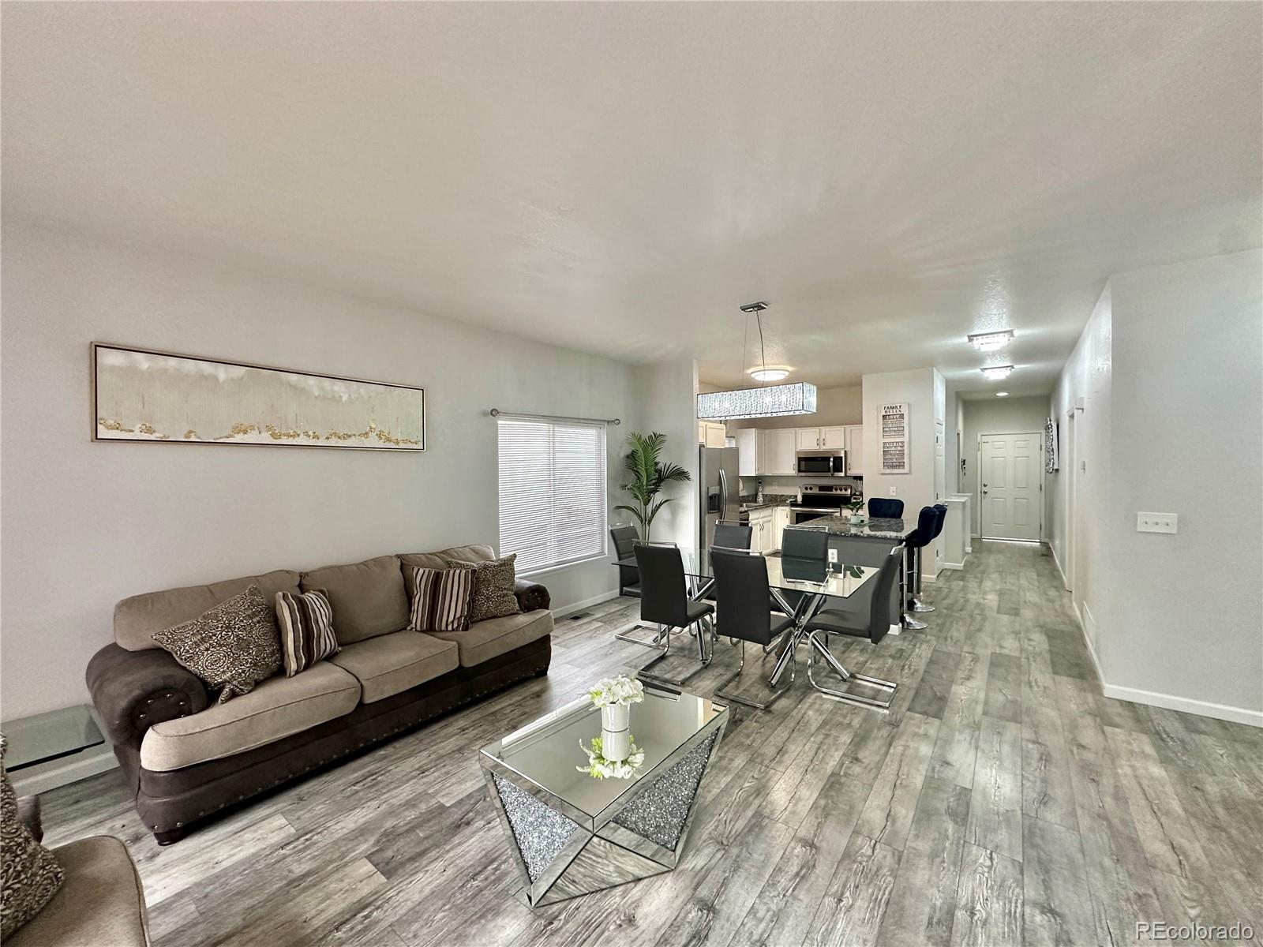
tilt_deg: -1.6
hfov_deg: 102.1
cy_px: 474
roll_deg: +0.1
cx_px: 632
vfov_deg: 85.7
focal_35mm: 14
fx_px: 511
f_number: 2.2
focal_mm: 2.22
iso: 250
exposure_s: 1/120
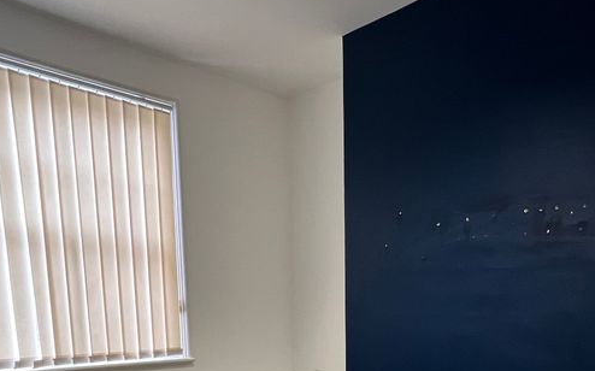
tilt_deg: -8.4
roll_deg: +1.4
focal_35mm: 31
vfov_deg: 35.8
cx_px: 358
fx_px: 502
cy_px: 387
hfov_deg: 60.7
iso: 200
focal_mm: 1.57
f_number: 1.8
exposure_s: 1/50
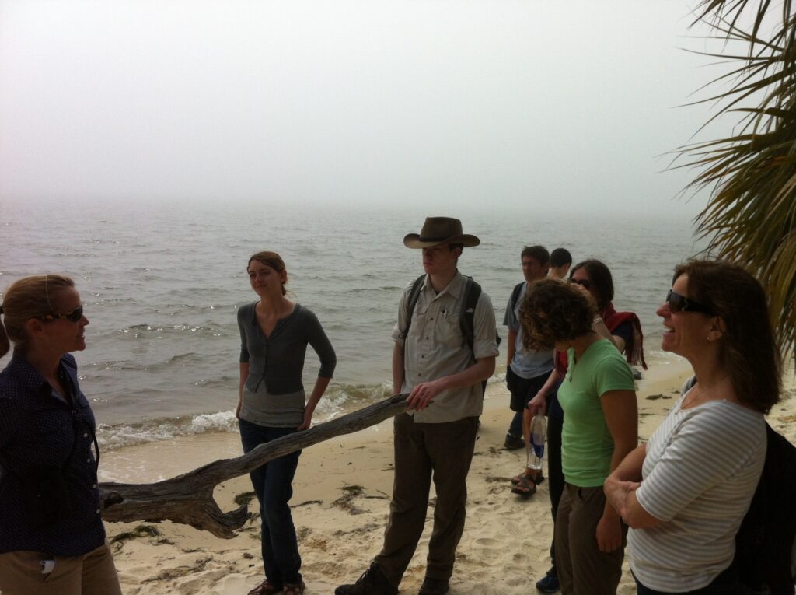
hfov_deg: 52.7
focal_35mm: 35
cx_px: 398
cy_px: 298
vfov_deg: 40.6
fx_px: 804
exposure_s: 1/5027
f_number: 2.8
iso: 80
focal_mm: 3.85
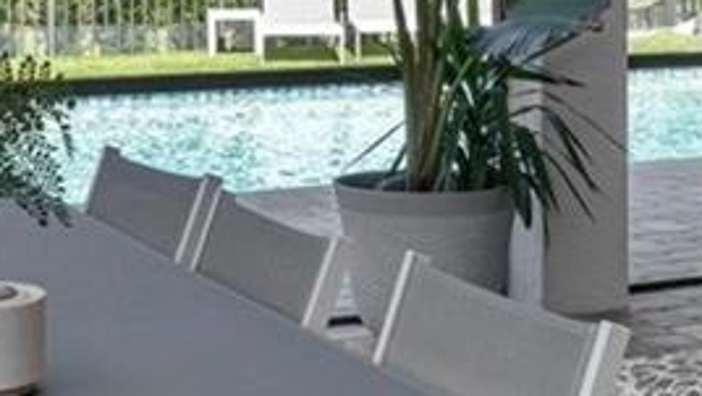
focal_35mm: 100
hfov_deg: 21.3
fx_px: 1862
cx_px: 361
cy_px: -129
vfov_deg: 11.8
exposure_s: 1/13
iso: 400
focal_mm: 16
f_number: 8
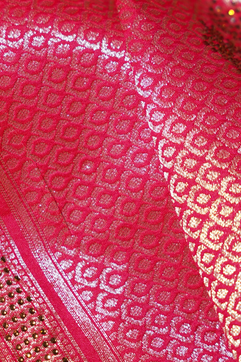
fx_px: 2008
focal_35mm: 200
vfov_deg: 10.3
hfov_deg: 6.9
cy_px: 130
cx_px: 87
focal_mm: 70
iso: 320
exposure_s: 1/200
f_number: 2.8
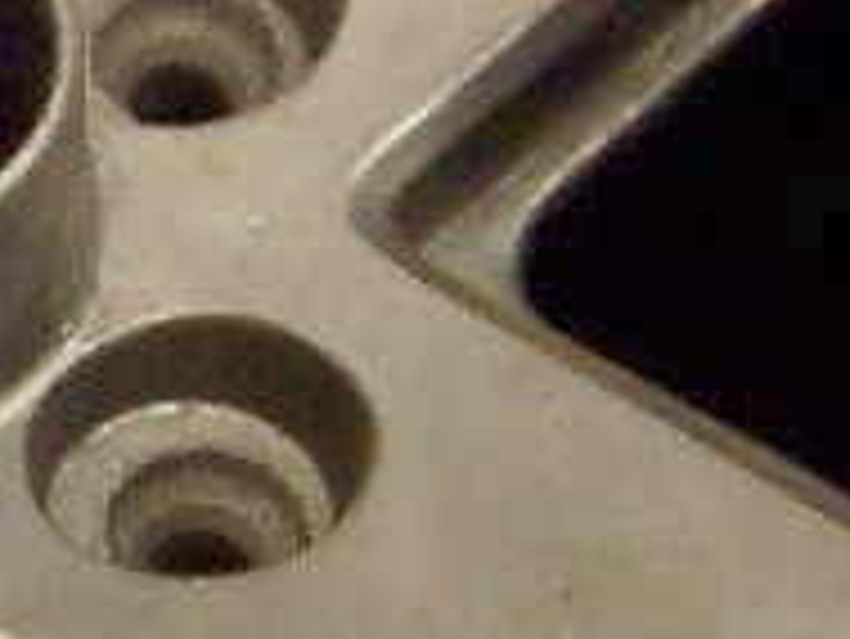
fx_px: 5602
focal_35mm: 228
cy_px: 472
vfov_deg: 6.5
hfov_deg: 8.6
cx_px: -184
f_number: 2.8
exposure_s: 1/8
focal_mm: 5.6
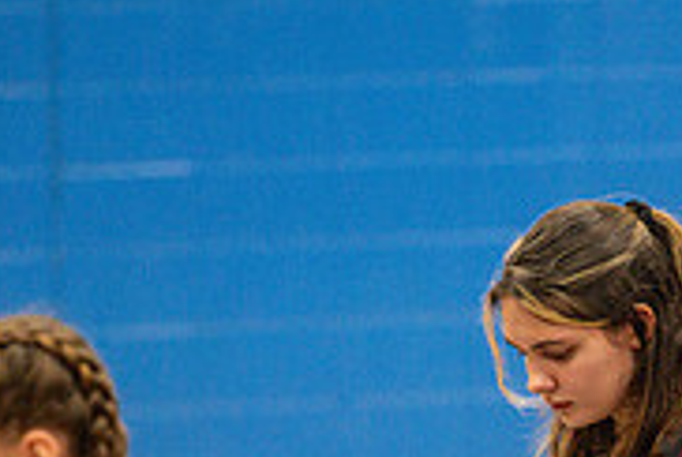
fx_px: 12087
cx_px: 615
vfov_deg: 2.2
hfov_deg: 3.2
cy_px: 560
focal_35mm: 637
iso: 3600
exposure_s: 1/500
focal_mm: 200
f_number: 4
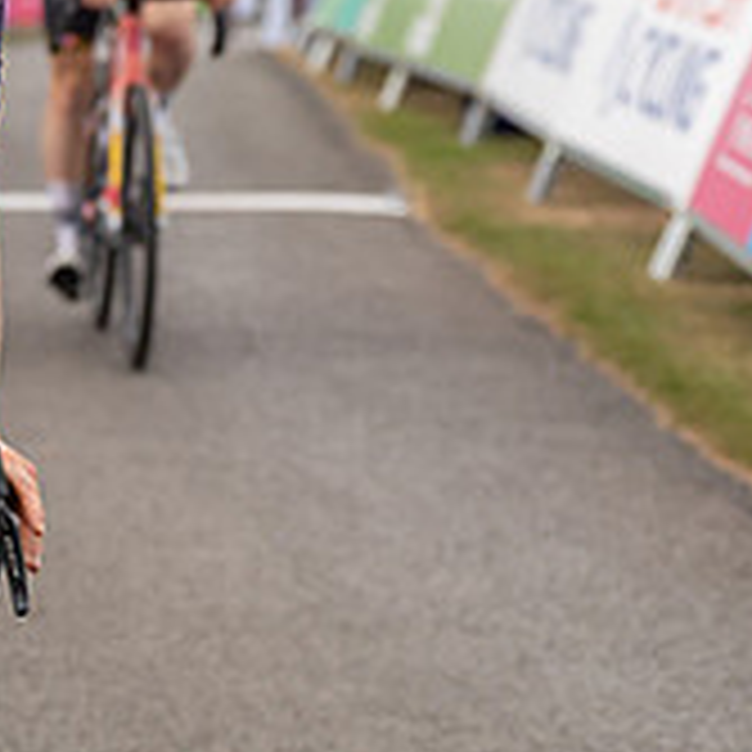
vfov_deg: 6.9
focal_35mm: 254
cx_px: -126
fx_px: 6243
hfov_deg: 6.8
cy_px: -74
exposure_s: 1/1000
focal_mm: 86
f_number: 3.5
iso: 800
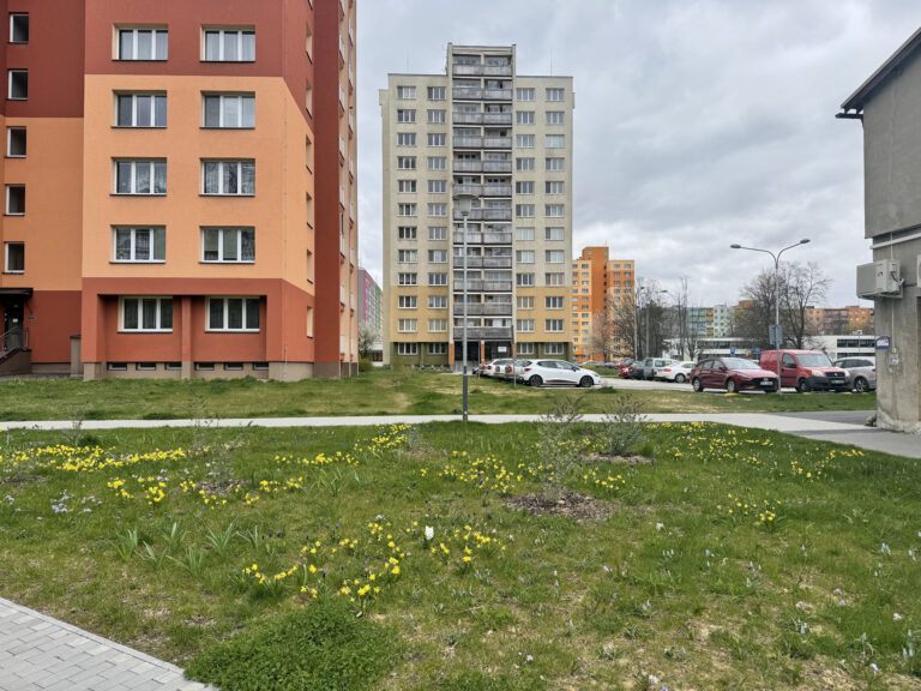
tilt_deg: +0.9
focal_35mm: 24
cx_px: 460
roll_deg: -0.3
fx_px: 639
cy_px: 346
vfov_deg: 56.8
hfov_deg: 71.6
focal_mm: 6.76
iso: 80
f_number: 1.78
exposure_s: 1/1122
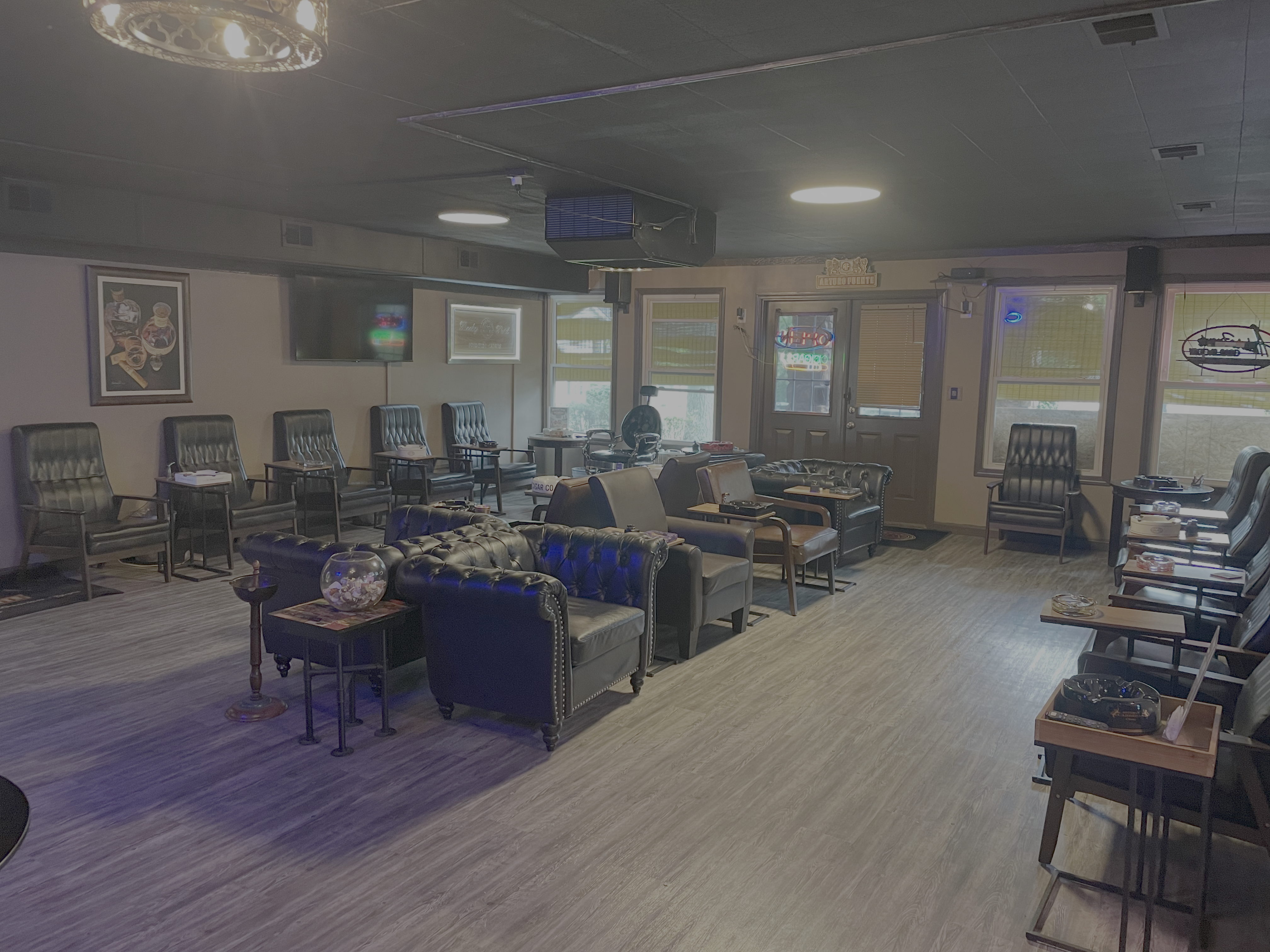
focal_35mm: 26
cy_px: 476
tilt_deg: -6.6
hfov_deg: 67.3
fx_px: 954
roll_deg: -1.0
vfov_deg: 53.1
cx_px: 635
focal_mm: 4.2
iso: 500
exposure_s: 1/40
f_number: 1.6
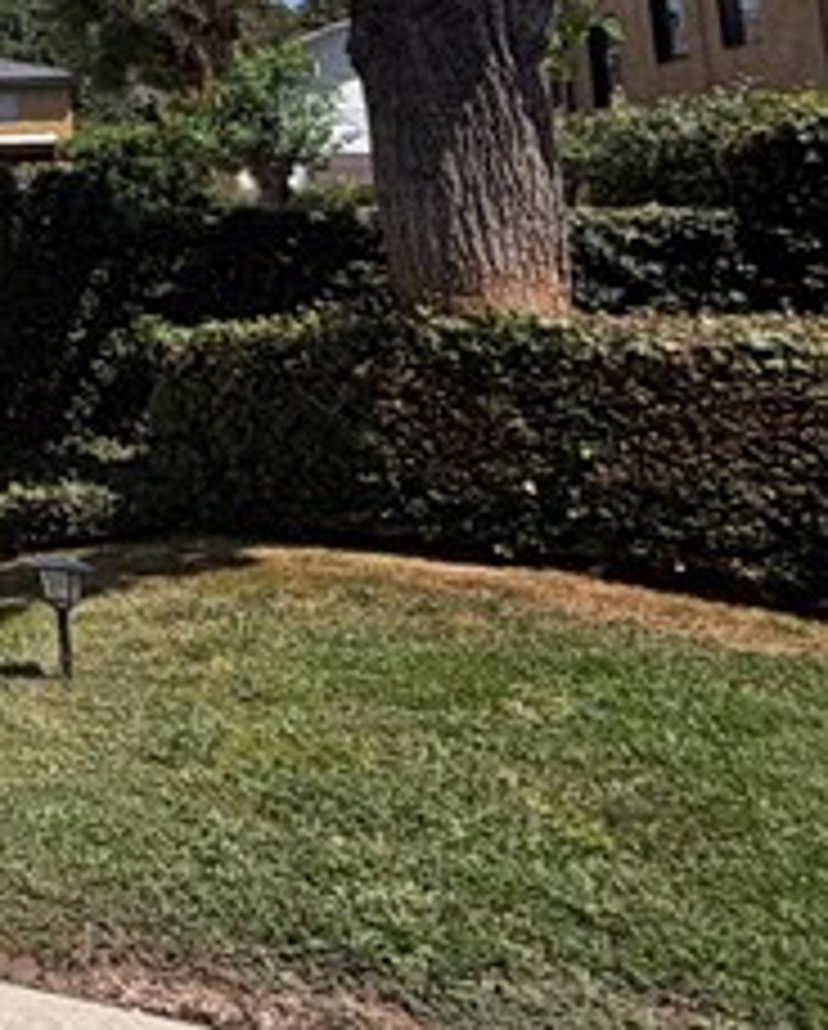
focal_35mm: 61
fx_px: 1864
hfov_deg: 15.7
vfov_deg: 28.8
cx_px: -1062
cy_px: -18
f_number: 2.2
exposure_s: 1/1050
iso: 20
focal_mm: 2.22
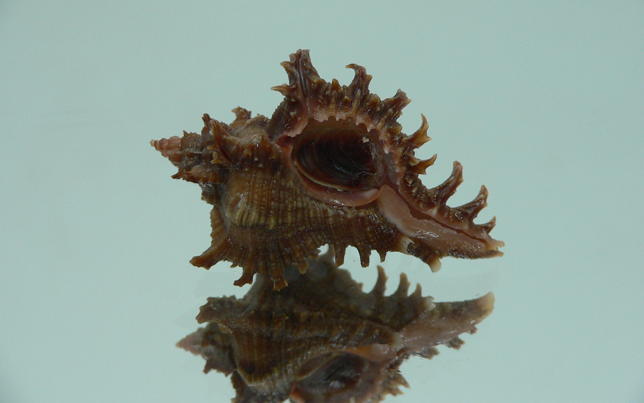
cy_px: 190
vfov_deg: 33.6
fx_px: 667
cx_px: 320
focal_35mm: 38
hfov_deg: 51.5
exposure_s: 1/60
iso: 100
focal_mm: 4.6
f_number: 2.8
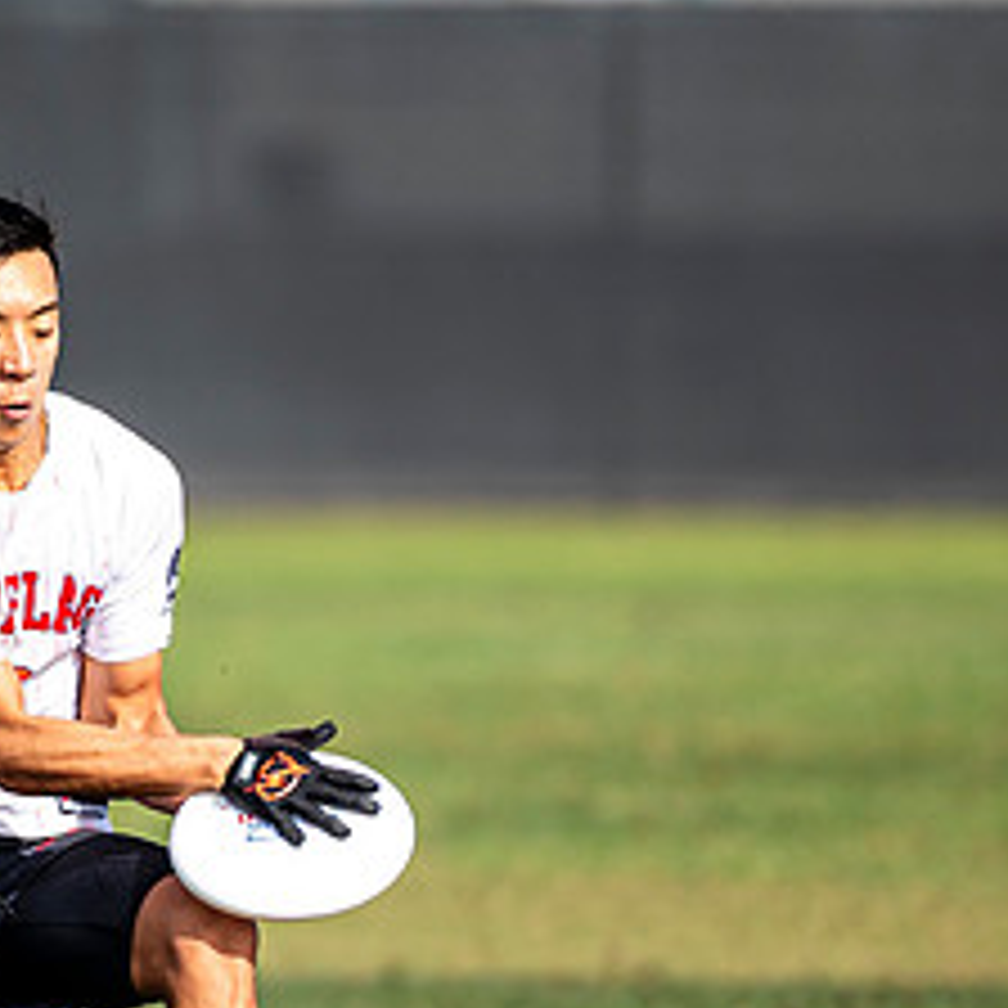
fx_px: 37656
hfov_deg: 1.5
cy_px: 710
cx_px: -35
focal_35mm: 1143
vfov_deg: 1.5
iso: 100
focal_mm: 300
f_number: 3.2
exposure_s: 1/1250
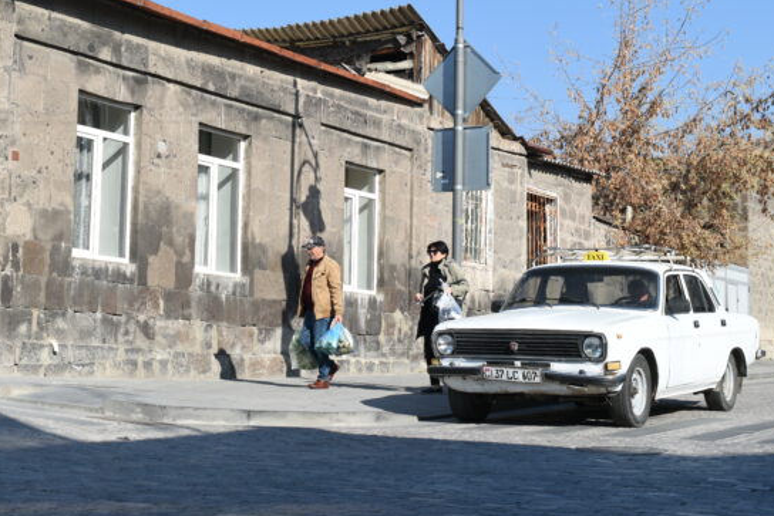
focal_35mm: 72
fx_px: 1548
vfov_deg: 18.9
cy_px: 156
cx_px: 293
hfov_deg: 28.0
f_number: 6.3
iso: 100
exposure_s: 1/400
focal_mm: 34
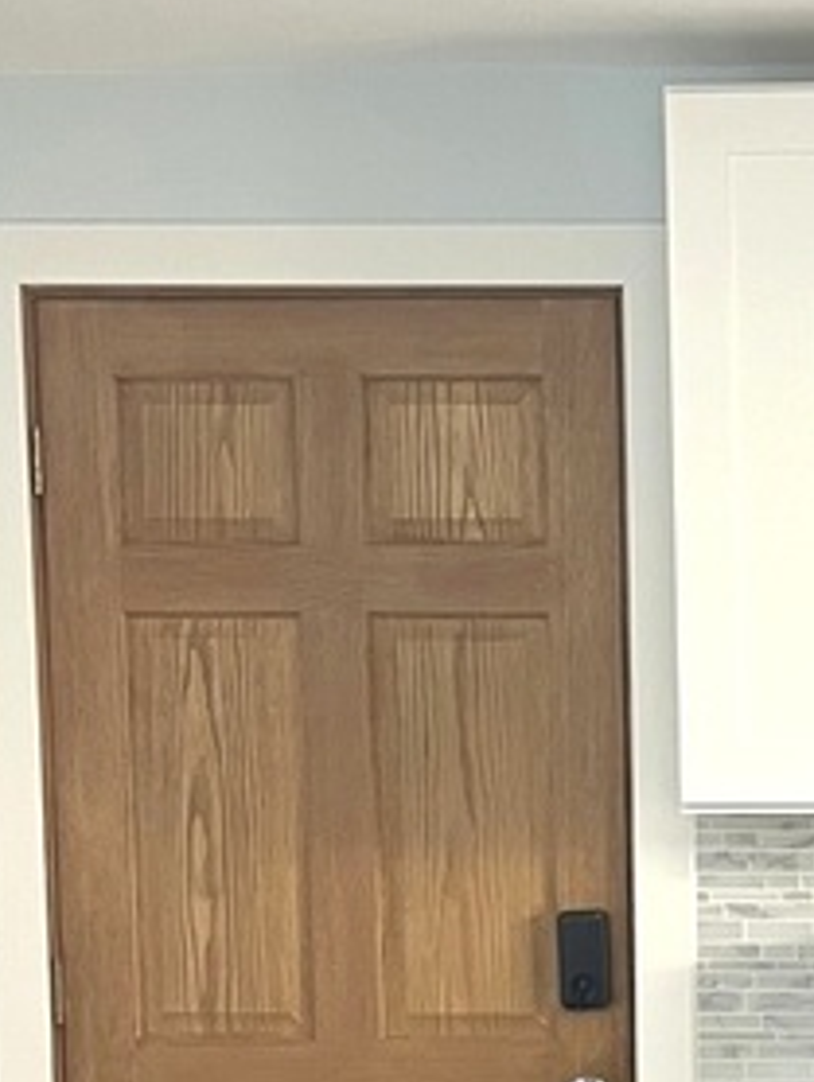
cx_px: 989
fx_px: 3162
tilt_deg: -5.4
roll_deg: +0.6
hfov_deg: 14.2
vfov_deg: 19.1
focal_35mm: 101
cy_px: 981
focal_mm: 5.7
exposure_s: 1/60
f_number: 1.5
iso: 100
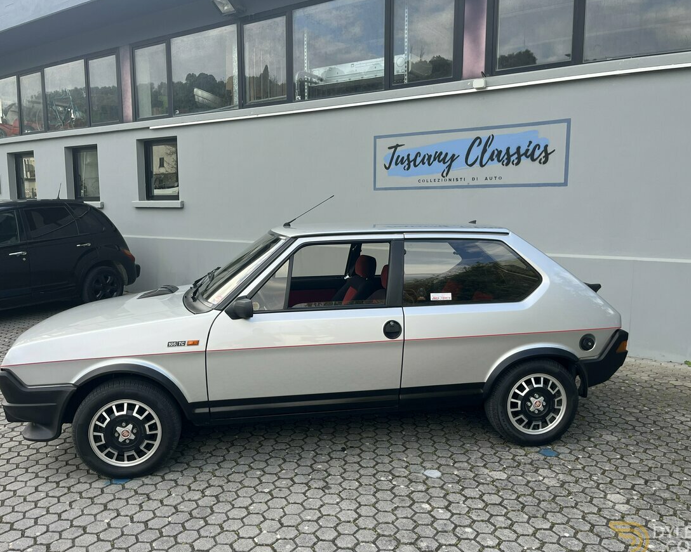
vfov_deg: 51.5
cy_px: 280
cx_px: 330
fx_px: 573
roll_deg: -0.9
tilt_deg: -6.3
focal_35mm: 28
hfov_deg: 62.2
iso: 50
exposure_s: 1/537
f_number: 1.6
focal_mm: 5.1
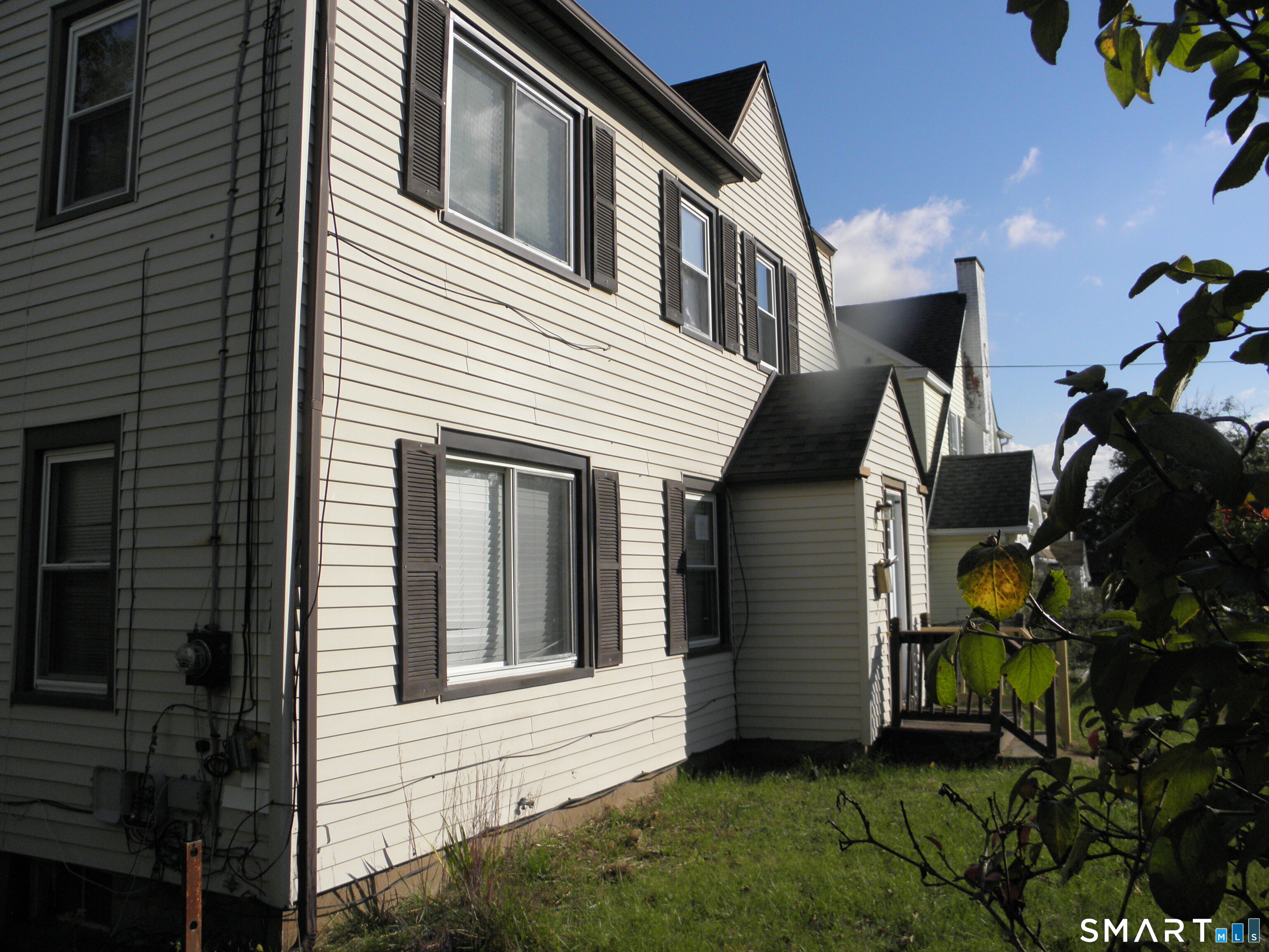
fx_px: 1026
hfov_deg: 63.4
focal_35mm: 28
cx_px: 634
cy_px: 476
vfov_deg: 49.7
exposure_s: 1/500
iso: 125
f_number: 7
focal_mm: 5
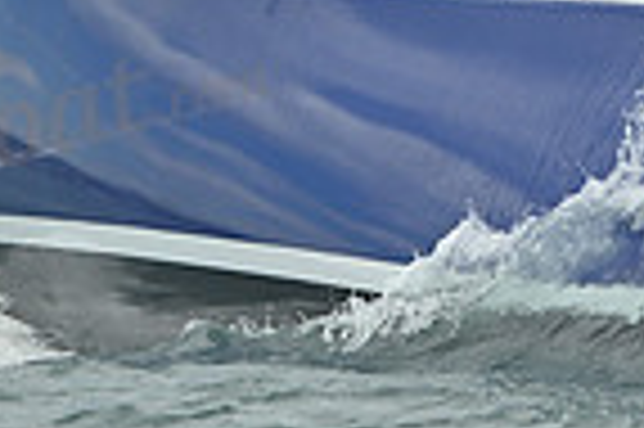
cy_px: -151
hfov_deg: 4.2
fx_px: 8845
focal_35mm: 495
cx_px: 504
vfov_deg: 2.8
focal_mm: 122
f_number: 8
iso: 250
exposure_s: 1/1250
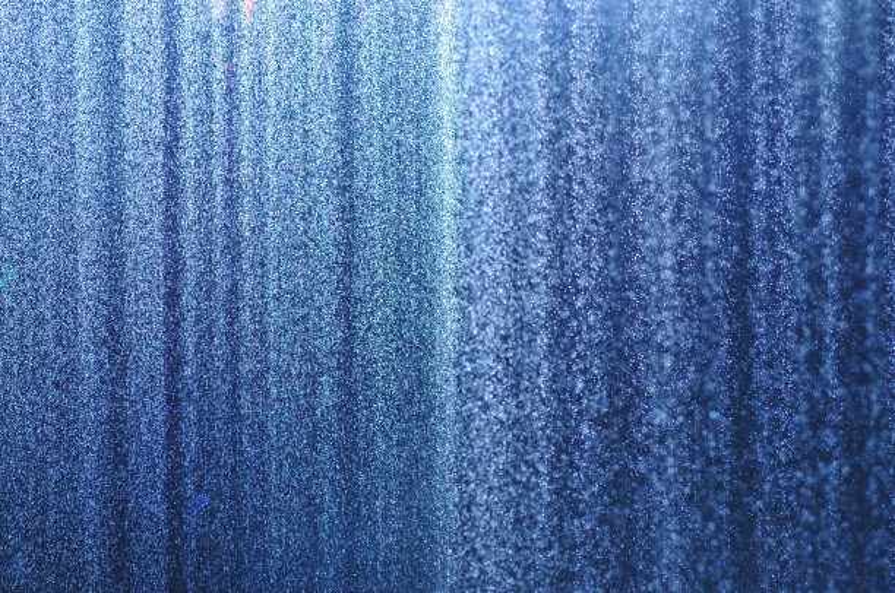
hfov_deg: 22.7
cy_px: 296
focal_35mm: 90
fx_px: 2234
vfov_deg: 15.1
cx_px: 448
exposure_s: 1
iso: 400
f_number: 2.8
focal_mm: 60
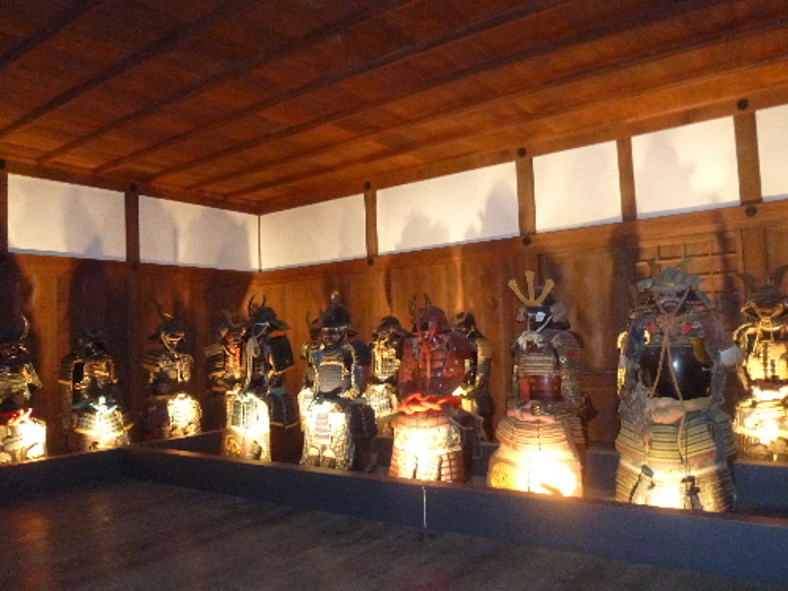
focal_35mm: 28
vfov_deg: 49.7
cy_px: 296
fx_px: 637
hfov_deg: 63.4
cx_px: 394
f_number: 2.7
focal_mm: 4.9
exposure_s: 1/20
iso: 800
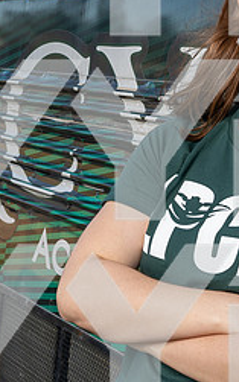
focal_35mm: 99
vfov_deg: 20.9
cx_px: 204
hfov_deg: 13.1
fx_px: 1031
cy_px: 141
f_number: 8
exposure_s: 1/250
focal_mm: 42
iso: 320
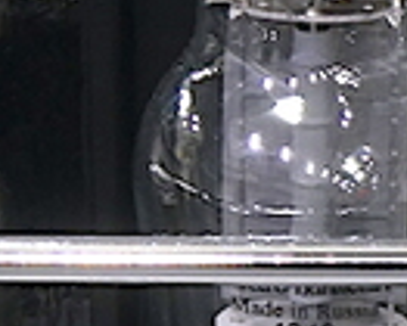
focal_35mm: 963
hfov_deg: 2.0
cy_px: 391
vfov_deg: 1.6
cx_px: 544
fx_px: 11609
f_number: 5.3
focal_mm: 24.2
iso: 100
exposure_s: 1/2
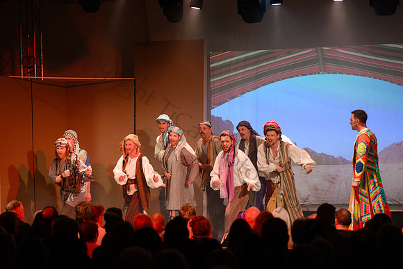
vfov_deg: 14.1
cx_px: 175
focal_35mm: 97
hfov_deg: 21.0
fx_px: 1089
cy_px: 152
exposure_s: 1/160
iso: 640
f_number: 2.8
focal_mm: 86
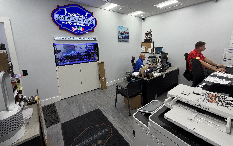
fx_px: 102
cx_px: 123
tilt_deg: -10.2
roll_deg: -0.3
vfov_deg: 70.8
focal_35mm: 16
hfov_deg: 97.7
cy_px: 61
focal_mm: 2.22
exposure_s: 1/120
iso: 64
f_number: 2.2
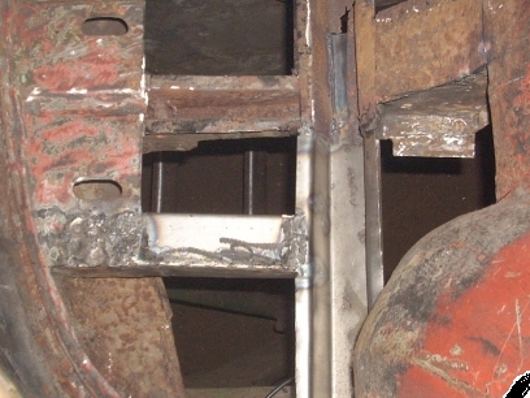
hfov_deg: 28.6
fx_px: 1041
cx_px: 261
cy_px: 165
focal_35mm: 68
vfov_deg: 21.6
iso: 200
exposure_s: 1/60
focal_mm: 6.2
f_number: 2.8
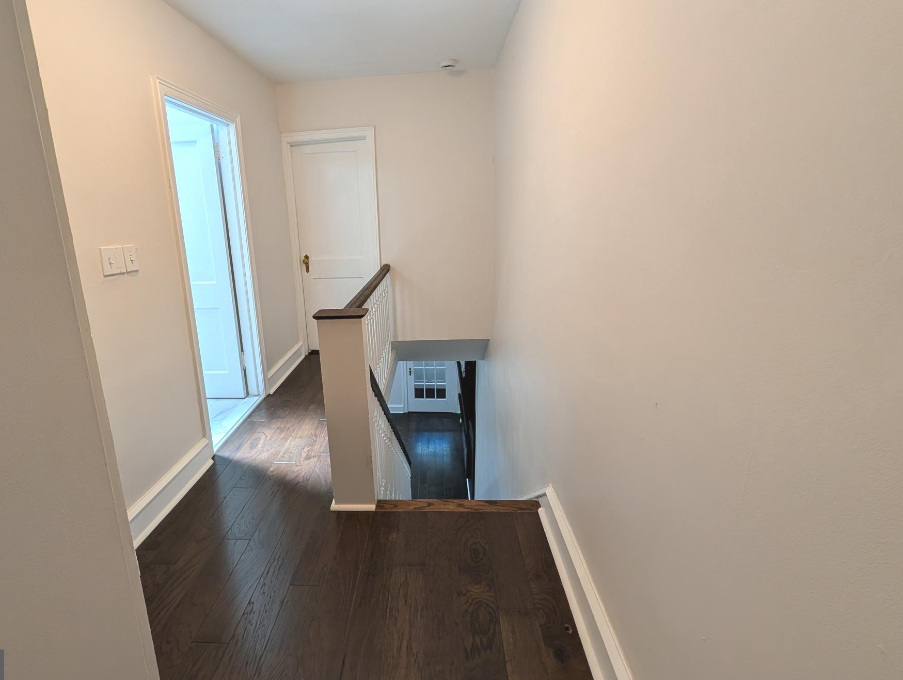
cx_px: 402
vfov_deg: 85.4
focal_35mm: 14
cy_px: 295
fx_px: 366
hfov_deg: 101.6
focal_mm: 2.02
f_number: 1.7
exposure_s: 1/131
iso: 53
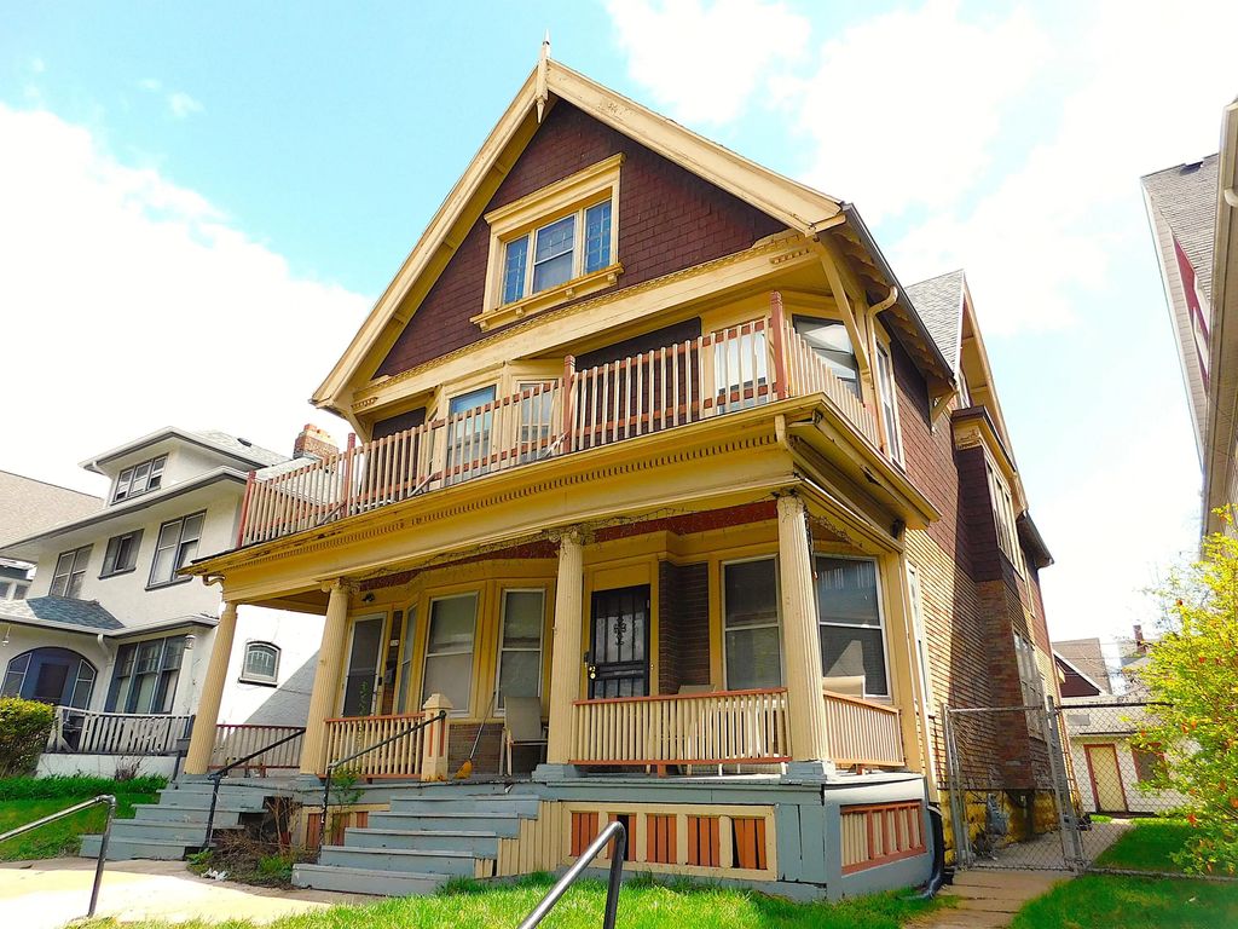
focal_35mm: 23
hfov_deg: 73.9
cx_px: 619
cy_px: 464
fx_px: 823
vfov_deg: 58.9
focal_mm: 4
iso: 125
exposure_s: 1/800
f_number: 3
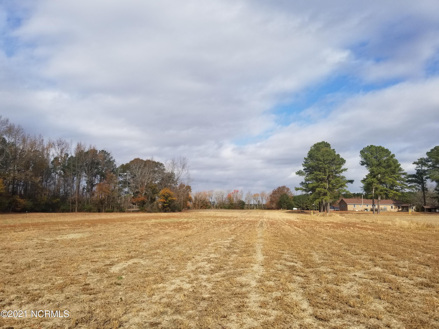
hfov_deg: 67.3
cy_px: 164
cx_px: 220
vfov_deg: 53.1
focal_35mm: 26
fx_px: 330
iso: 50
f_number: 1.7
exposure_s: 1/2760
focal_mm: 4.25
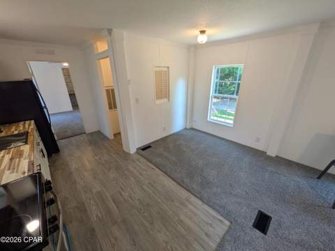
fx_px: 135
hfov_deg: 102.1
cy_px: 126
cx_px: 168
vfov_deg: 85.7
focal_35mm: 14
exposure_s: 1/24
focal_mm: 1.83
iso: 45
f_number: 2.2
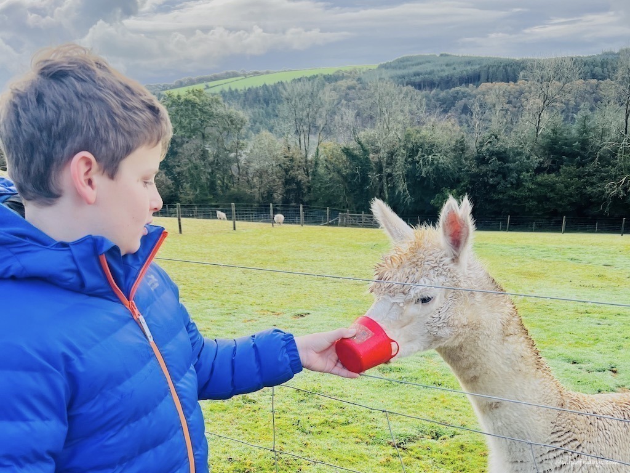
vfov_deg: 53.1
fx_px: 473
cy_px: 236
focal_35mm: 26
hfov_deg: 67.3
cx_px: 315
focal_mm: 5.7
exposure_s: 1/289
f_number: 1.5
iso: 50
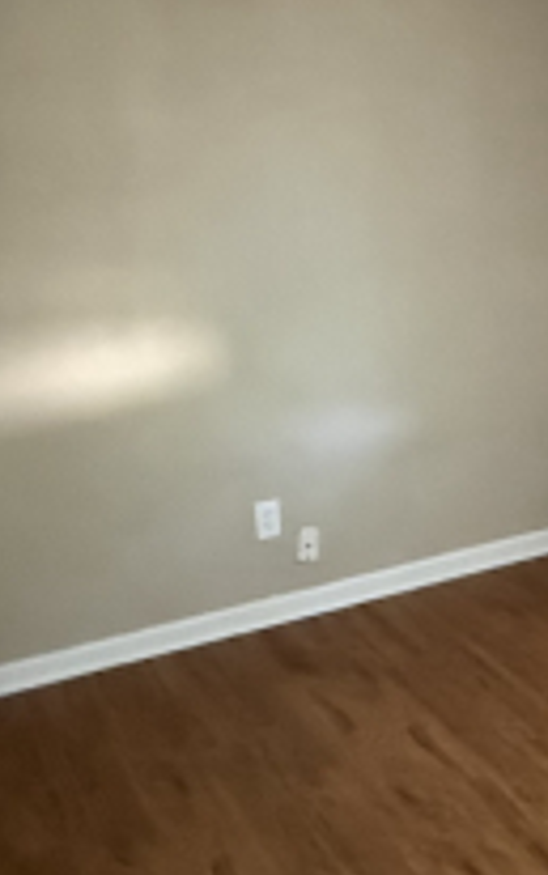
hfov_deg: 25.0
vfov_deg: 41.8
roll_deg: +0.1
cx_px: 605
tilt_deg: -15.5
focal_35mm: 48
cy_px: 421
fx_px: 1145
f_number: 2.2
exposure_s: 1/40
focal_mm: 2.22
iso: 1600
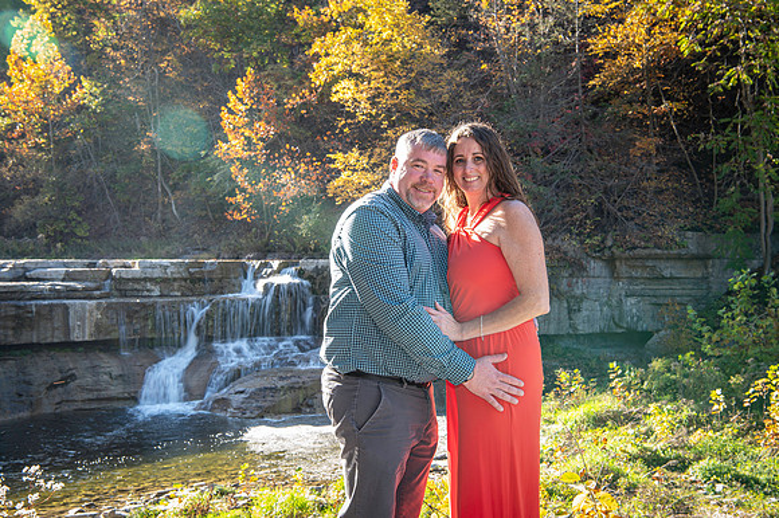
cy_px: 259
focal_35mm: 44
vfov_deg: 30.5
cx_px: 390
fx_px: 952
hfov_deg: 44.5
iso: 64
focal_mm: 44
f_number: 10
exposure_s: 1/13
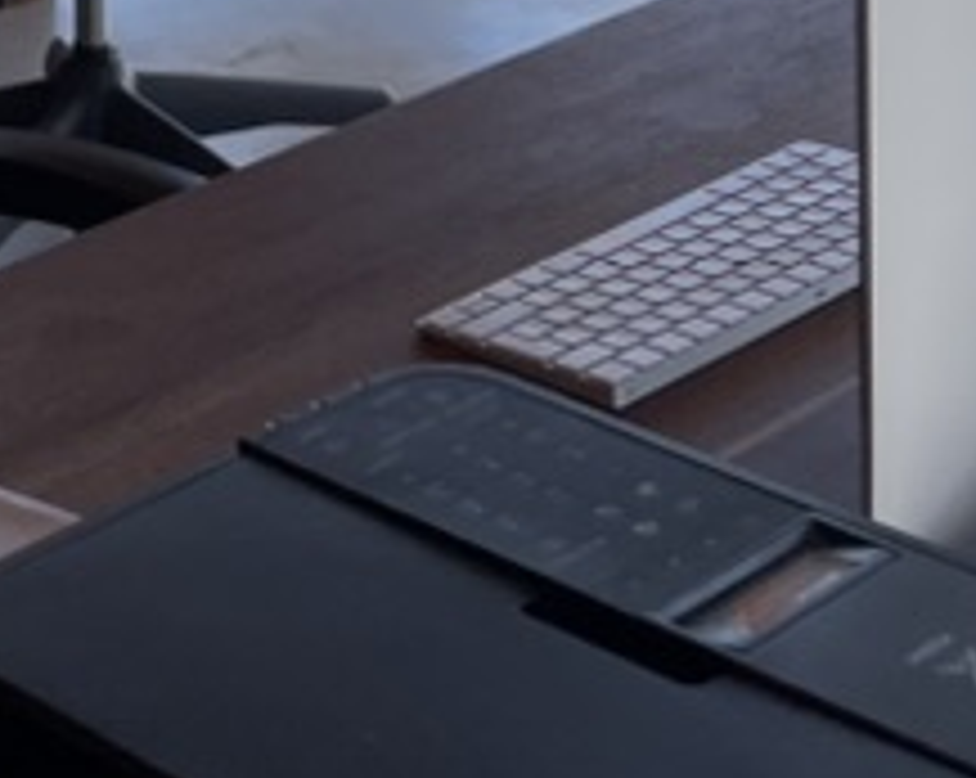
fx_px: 3462
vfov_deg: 11.2
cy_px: -935
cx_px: 229
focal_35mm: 120
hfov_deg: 16.0
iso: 32
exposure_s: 1/1261
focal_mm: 4.2
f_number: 1.6
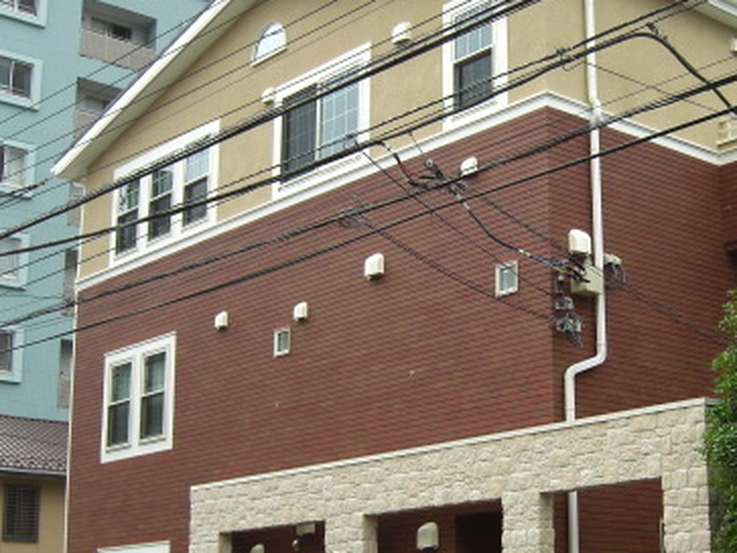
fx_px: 1426
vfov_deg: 21.9
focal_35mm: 67
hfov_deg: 28.7
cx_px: 516
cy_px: 333
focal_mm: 7.9
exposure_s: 1/250
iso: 80
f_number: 2.8
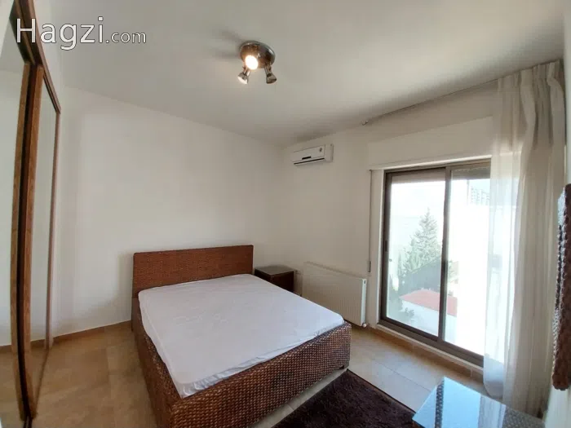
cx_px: 286
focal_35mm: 13
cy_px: 214
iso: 64
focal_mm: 1.3
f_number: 2.2
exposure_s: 1/50
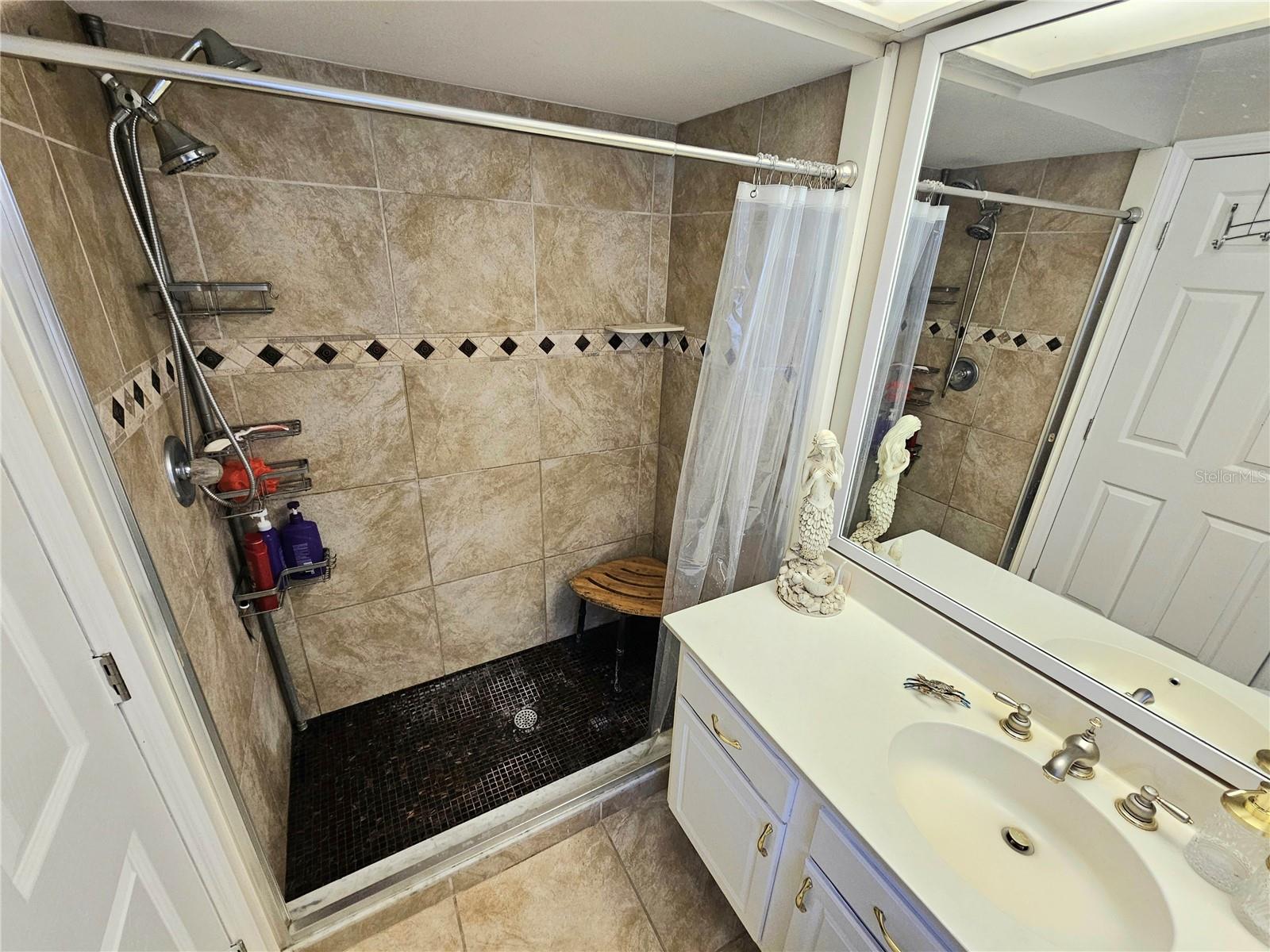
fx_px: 477
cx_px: 635
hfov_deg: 106.2
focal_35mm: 13
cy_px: 476
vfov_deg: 89.9
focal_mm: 2.2
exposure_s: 1/60.2
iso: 200
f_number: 2.2
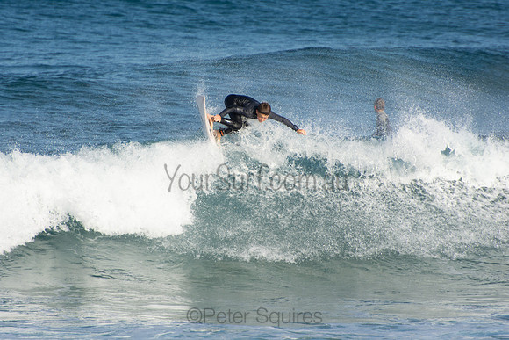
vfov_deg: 2.3
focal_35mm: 600
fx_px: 8485
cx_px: 254
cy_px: 170
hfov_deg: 3.4
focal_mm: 400
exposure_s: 1/1600
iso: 320
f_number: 5.6
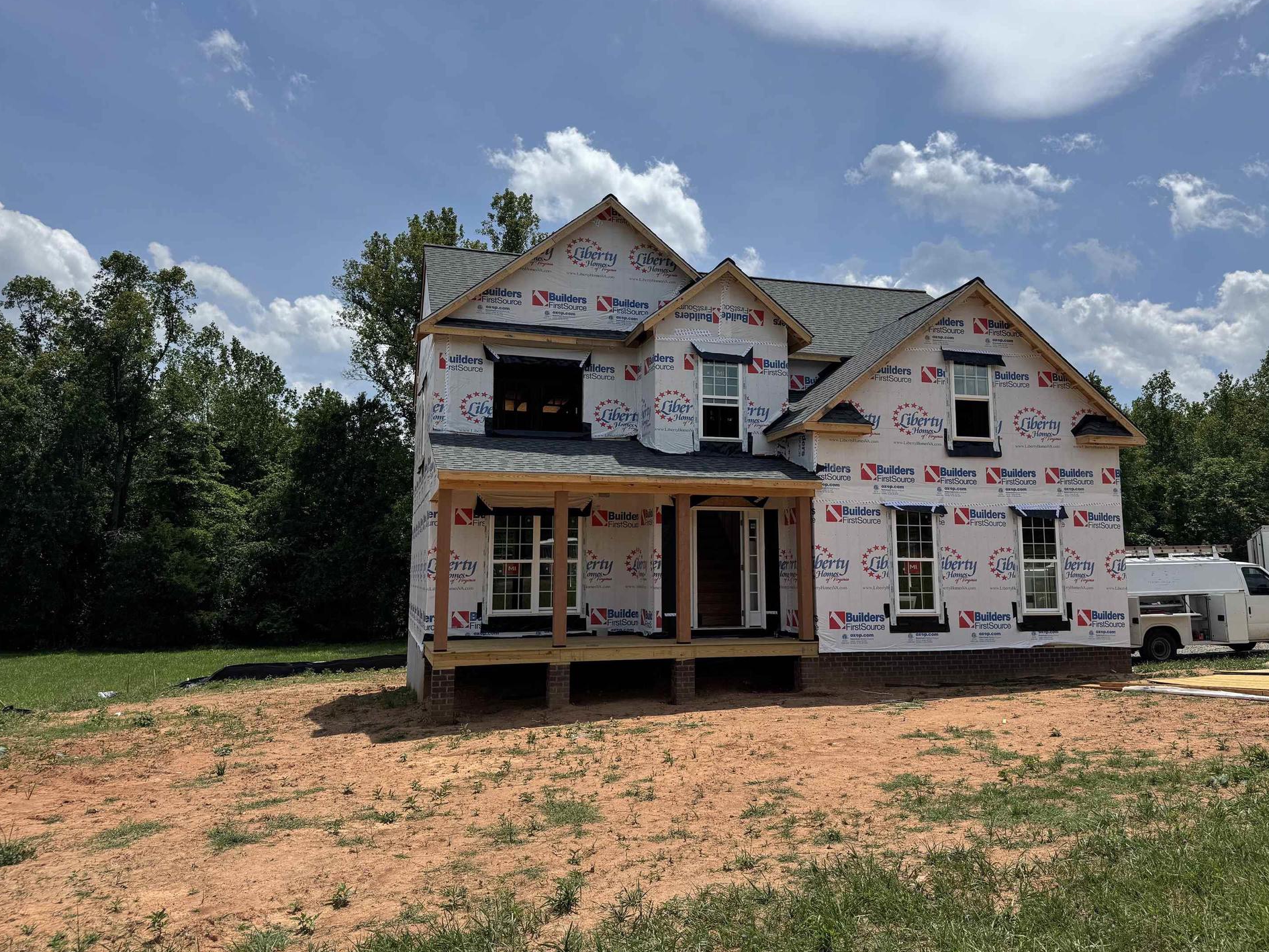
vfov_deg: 53.0
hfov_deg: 67.3
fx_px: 953
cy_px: 442
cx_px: 664
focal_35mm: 26
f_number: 1.78
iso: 80
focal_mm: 6.76
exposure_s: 1/9009
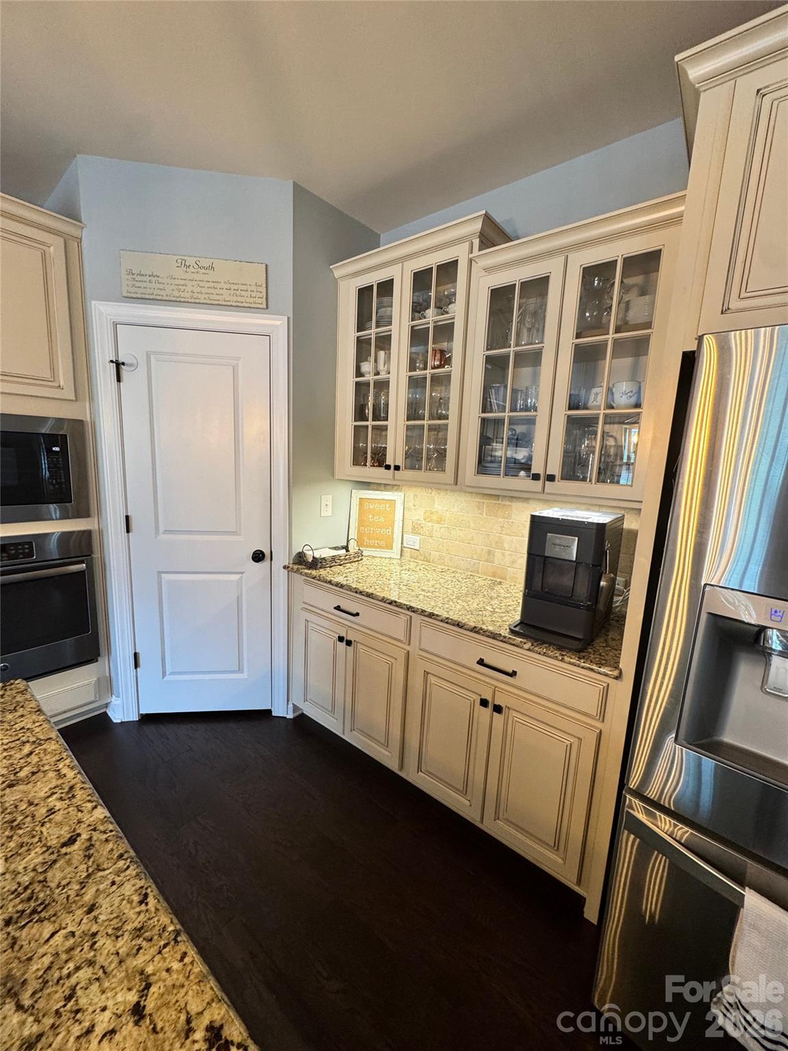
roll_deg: -2.4
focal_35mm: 14
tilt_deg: -8.6
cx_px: 394
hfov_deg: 85.7
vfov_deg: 102.1
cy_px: 526
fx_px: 425
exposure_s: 1/60
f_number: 2.2
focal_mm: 2.22
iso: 200
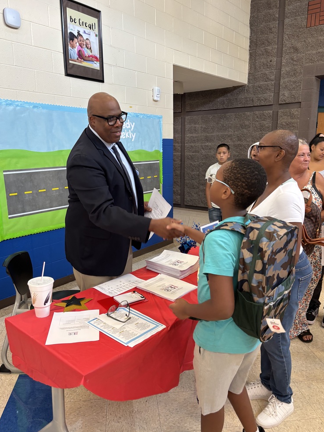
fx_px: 337
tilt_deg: -13.7
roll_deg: -2.7
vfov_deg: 65.3
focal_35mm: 27
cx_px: 158
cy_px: 218
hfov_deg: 51.4
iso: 160
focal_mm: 5.96
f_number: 1.6
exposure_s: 1/60
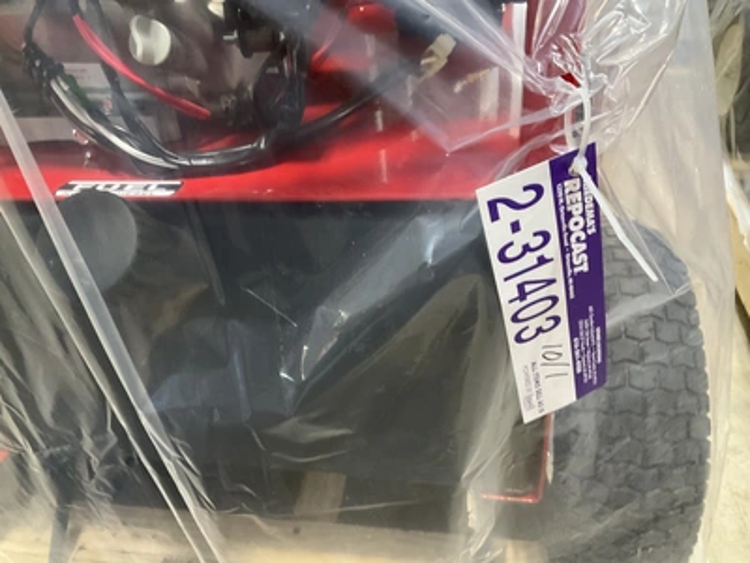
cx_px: 375
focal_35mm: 29
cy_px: 282
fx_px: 628
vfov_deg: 48.2
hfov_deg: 61.7
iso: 250
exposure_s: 1/60
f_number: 1.8
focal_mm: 3
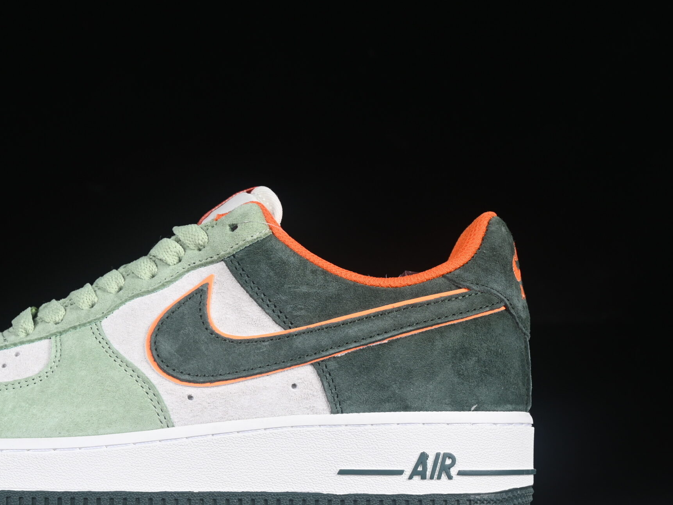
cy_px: 319
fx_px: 2080
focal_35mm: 107
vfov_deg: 13.8
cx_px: 175
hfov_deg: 18.3
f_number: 8
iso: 160
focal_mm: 50
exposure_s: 1/80
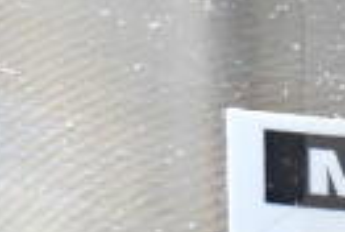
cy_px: 196
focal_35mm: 383
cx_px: 529
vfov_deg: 3.6
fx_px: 3682
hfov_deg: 5.3
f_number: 5.6
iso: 12800
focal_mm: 55
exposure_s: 1/100
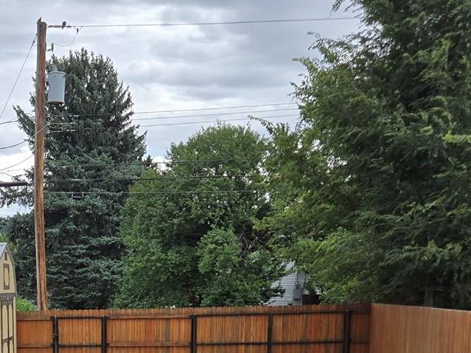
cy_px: 437
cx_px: 11
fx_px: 871
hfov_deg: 28.6
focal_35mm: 64
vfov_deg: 21.1
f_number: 1.8
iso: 25
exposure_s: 1/1093
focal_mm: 5.4
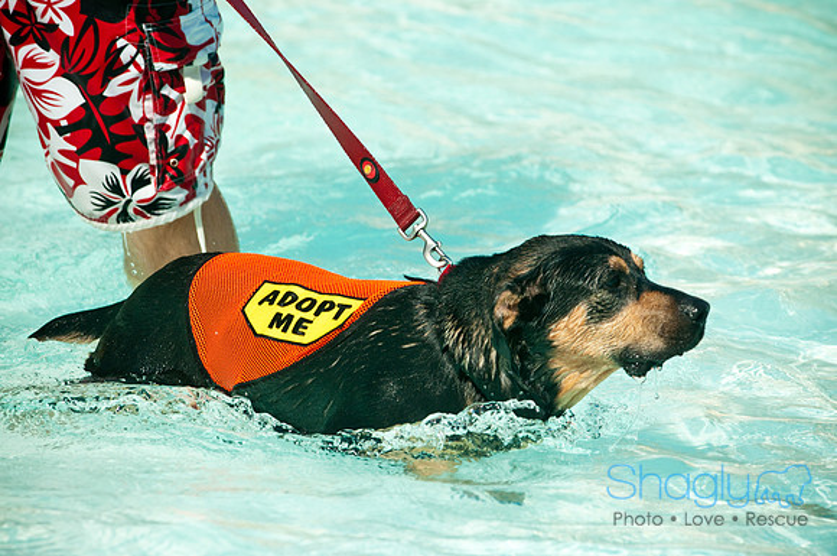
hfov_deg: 6.9
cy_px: 278
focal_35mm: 300
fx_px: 6965
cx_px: 418
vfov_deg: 4.6
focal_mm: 200
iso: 400
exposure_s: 1/640
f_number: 5.6
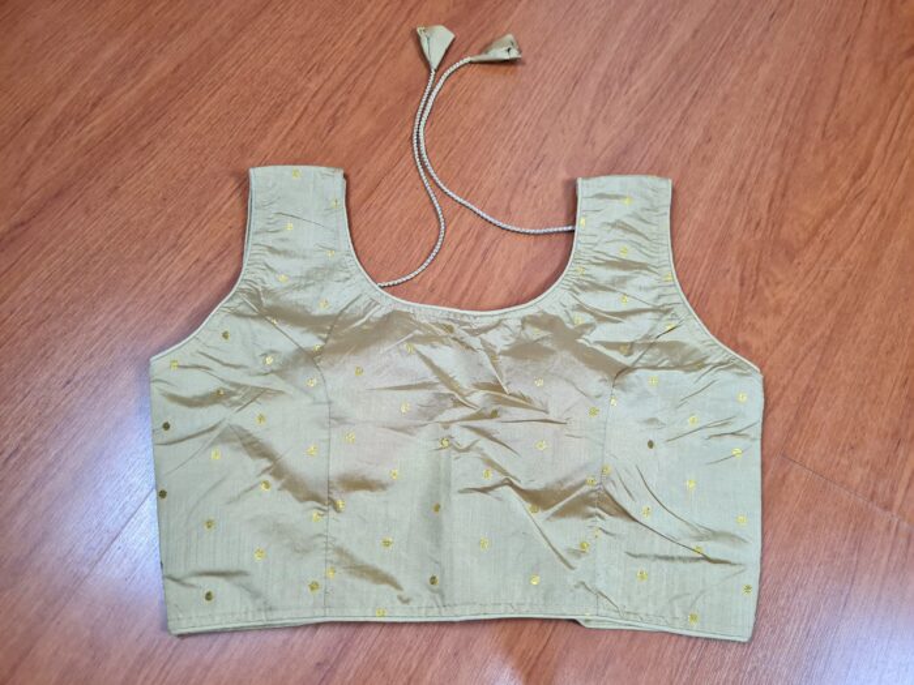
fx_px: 687
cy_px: 342
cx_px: 457
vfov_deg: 53.1
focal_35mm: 26
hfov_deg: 67.3
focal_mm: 5.4
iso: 320
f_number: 1.8
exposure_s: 1/120
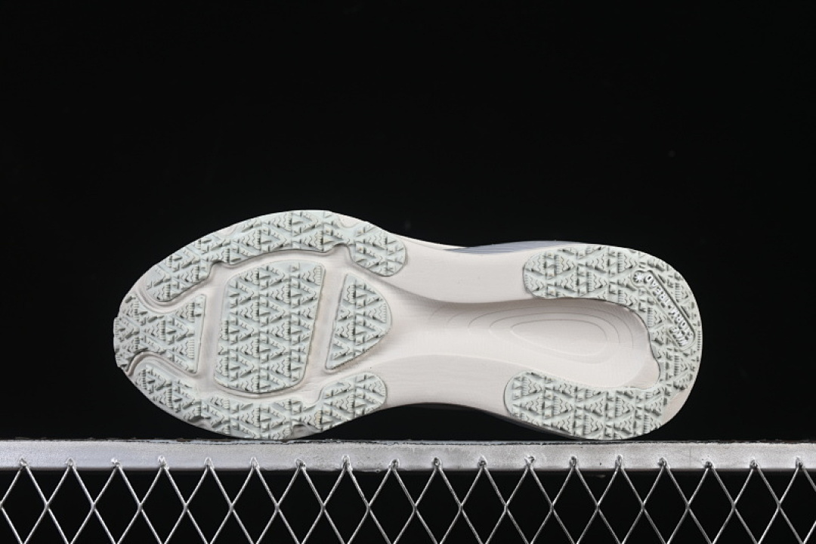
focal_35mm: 75
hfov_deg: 27.0
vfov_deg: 18.2
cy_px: 272
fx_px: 1700
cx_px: 408
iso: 160
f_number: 8
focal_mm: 50
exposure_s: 1/80
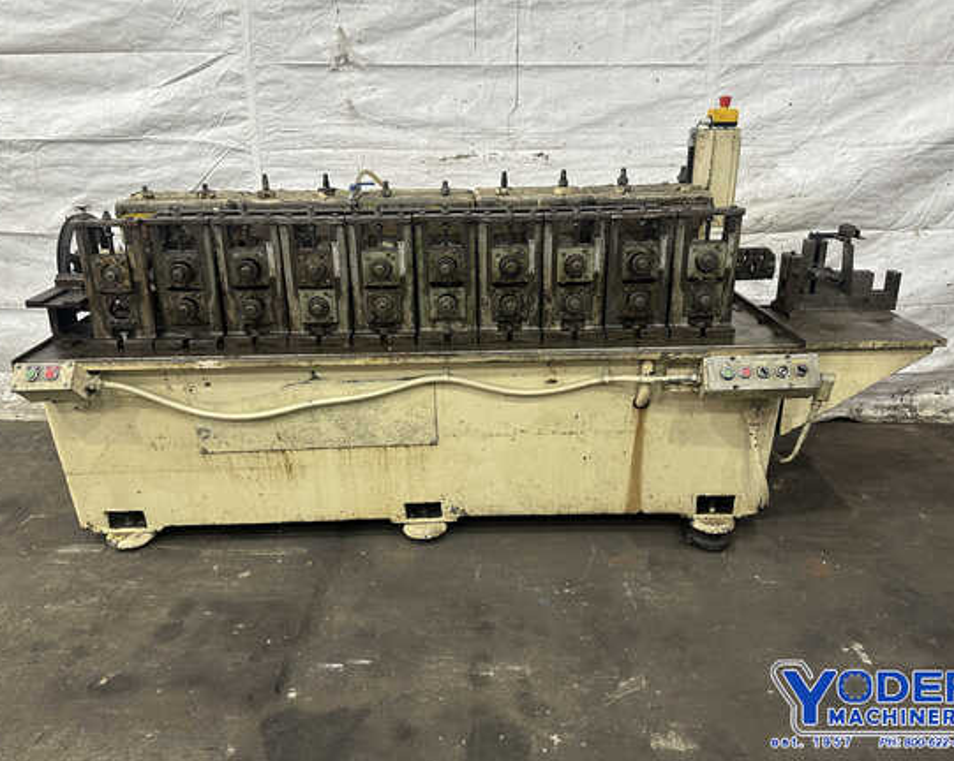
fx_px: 734
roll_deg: +0.5
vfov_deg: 54.9
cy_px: 368
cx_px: 474
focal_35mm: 26
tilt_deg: -19.4
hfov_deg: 66.1
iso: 160
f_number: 1.78
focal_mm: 6.86
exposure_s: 1/60
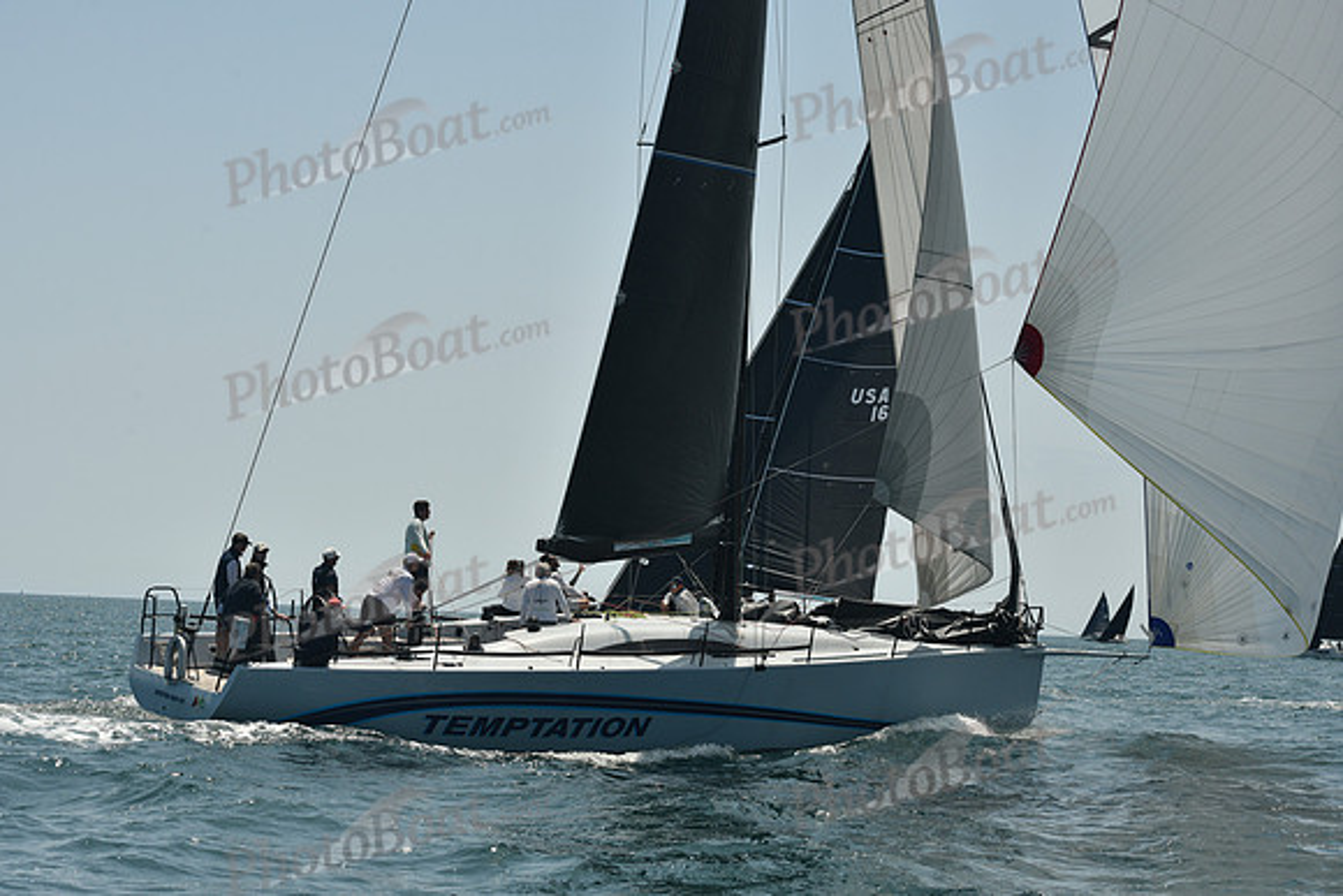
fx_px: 2612
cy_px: 448
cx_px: 672
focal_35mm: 70
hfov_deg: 28.8
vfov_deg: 19.5
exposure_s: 1/640
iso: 320
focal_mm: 70
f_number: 9
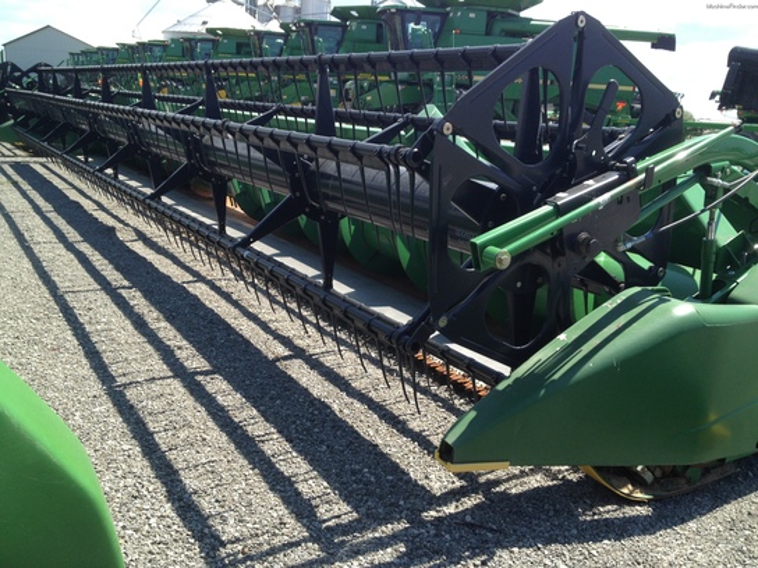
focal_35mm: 35
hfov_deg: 52.6
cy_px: 284
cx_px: 379
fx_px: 766
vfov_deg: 40.7
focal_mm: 4.28
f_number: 2.4
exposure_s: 1/836
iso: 50
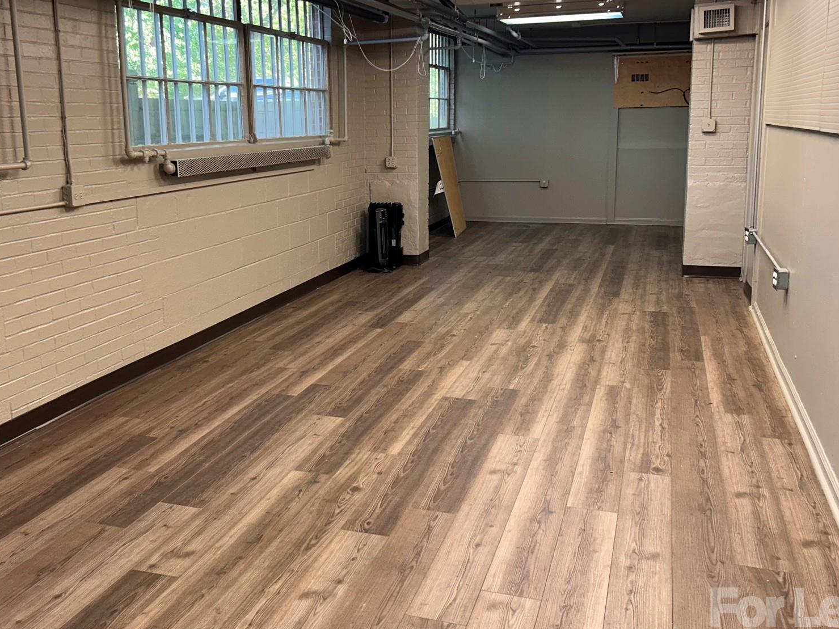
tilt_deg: -9.9
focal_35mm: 36
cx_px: 348
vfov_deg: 39.5
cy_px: 263
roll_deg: +0.9
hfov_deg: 51.1
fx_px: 872
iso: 100
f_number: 1.5
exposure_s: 1/120
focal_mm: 5.7
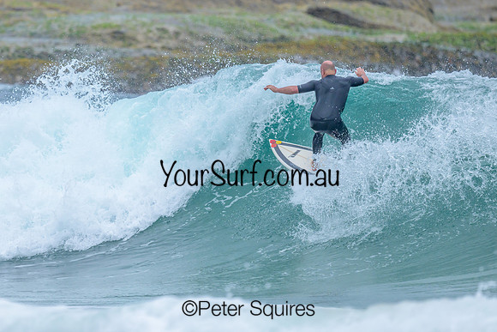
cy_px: 140
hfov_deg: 1.9
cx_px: 216
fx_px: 15184
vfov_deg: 1.3
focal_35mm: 1100
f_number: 6.3
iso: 560
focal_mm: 800
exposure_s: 1/3200
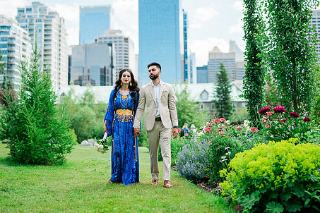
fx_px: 444
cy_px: 74
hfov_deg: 39.6
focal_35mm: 50
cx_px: 168
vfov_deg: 26.9
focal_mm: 35
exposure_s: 1/4000
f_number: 1.2
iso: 125
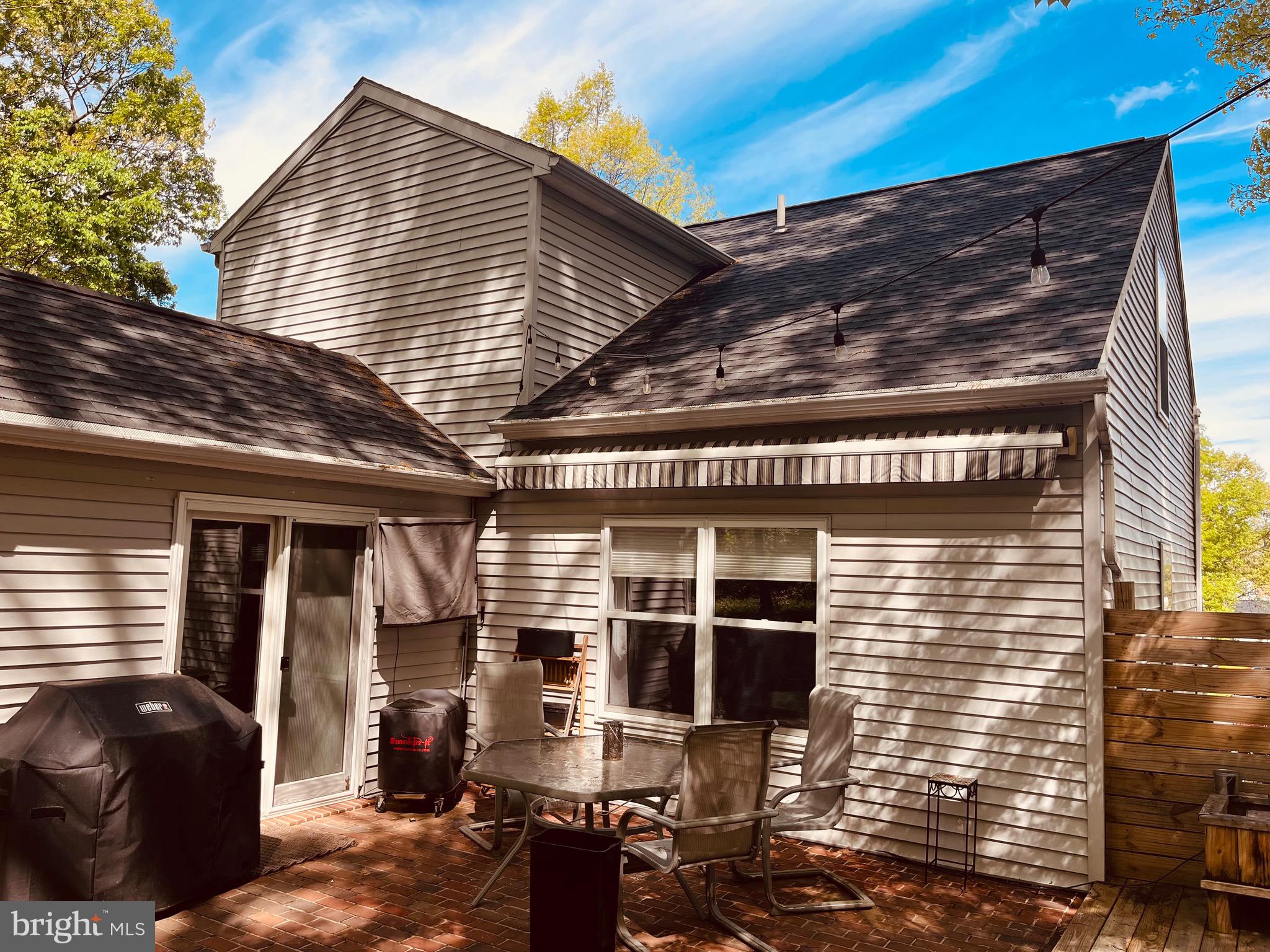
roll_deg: -1.1
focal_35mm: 26
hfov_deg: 67.3
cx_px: 635
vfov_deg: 53.1
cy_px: 476
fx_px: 954
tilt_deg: +4.9
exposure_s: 1/928
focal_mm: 5.1
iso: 50
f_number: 1.6
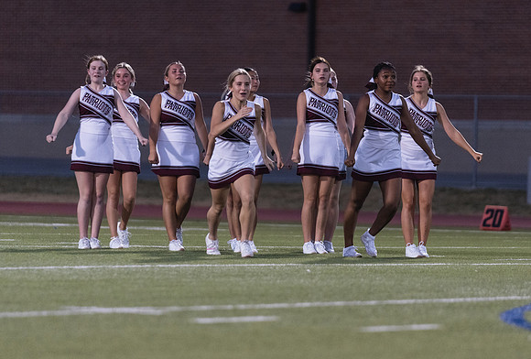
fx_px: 3948
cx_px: 284
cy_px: 168
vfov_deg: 5.2
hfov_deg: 7.7
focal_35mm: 267
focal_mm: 200
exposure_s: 1/1000
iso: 2500
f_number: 2.8
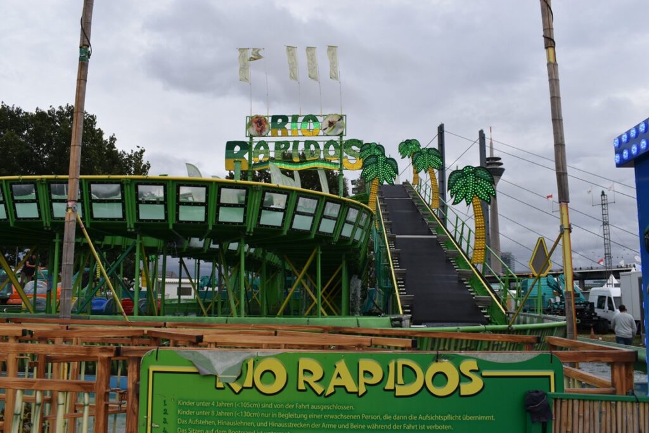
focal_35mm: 32
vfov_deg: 41.7
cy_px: 216
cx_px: 324
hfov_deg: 59.5
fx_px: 568
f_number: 8
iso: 360
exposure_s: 1/250
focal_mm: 21
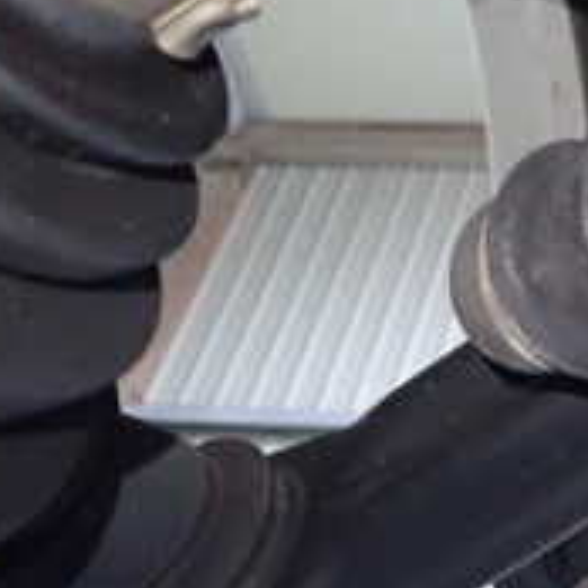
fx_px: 1461
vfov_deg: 22.2
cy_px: 57
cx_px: 966
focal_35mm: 76
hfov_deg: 19.0
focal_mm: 4.5
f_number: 2
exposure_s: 1/20
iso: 800
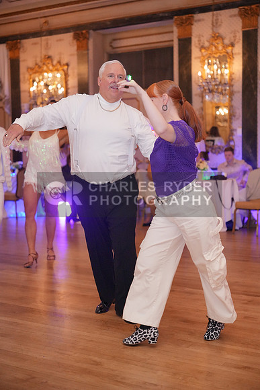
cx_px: 130
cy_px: 195
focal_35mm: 50
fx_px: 541
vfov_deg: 39.6
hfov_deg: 27.0
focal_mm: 50
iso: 5000
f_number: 2
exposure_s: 1/250
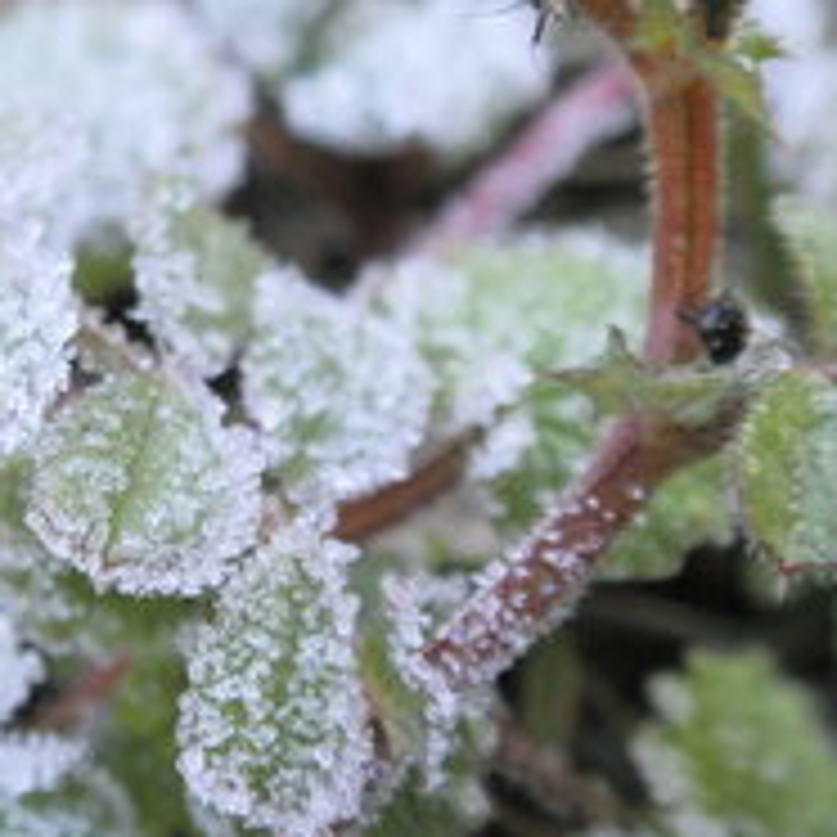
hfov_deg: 18.3
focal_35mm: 94
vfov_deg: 18.5
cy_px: 353
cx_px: 122
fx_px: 2571
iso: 64
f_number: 4.3
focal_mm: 9.1
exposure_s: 1/60
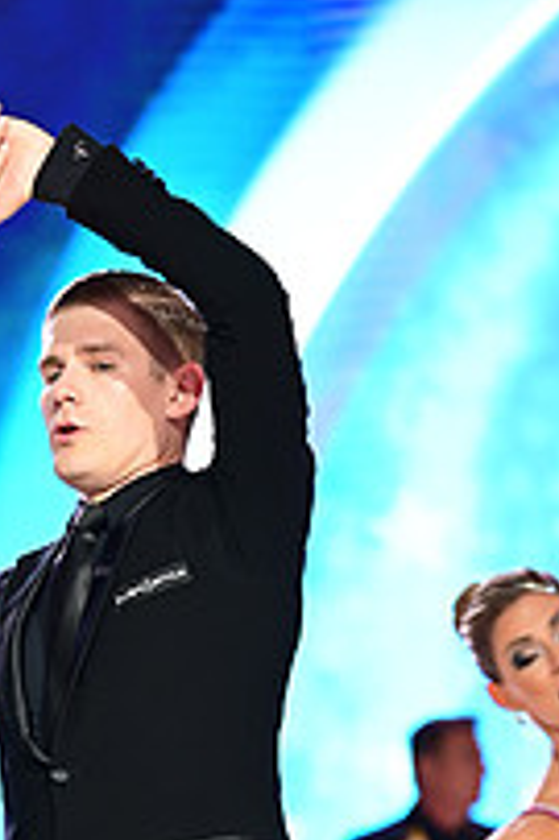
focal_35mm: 343
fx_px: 8002
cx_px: -54
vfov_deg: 6.0
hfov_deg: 4.0
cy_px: 1121
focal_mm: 120
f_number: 2.8
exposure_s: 1/250
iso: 1250
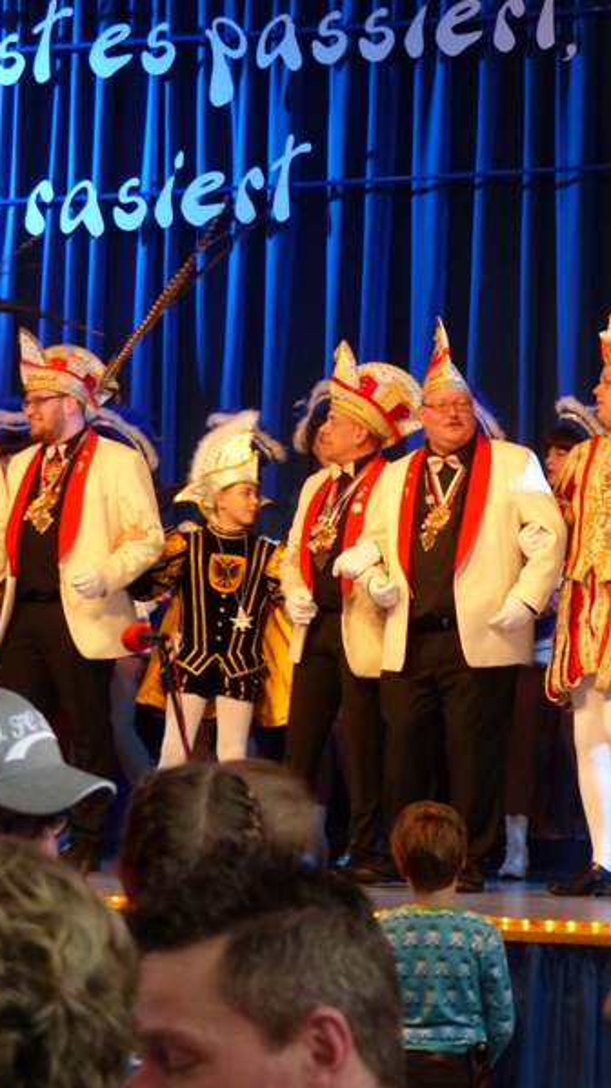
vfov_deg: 17.7
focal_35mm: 121
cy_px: 544
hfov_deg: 10.0
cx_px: 438
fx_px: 3488
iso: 400
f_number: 2.8
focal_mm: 15
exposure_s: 1/30
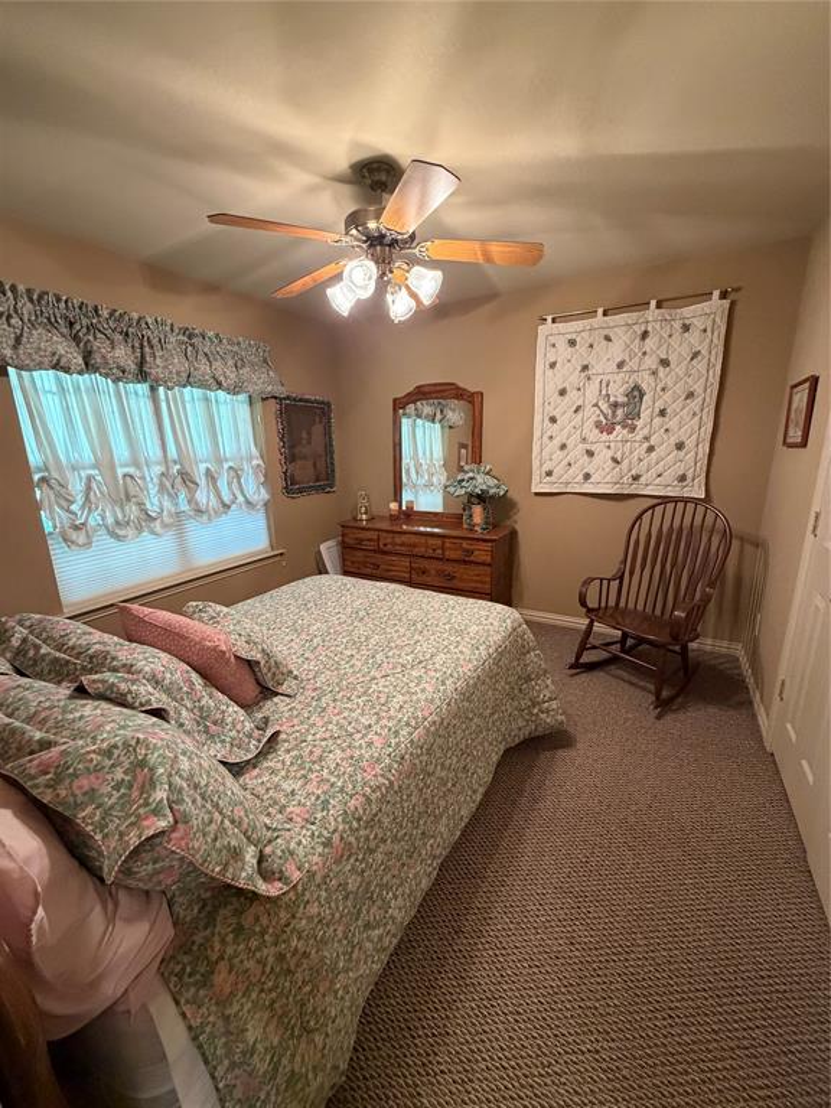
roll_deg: +1.5
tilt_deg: -13.4
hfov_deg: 85.7
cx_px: 416
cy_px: 554
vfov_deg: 102.1
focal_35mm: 14
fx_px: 448
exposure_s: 1/60
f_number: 2.2
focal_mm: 2.22
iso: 500
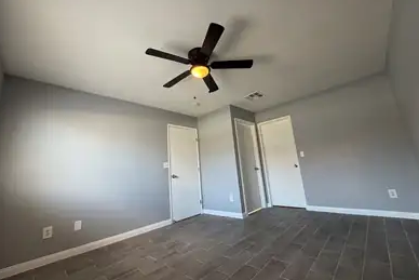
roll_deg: +4.8
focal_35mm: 15
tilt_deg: +12.1
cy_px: 132
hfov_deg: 100.4
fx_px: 175
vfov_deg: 77.3
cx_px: 210
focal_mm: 2.22
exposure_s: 1/120
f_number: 2.2
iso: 320
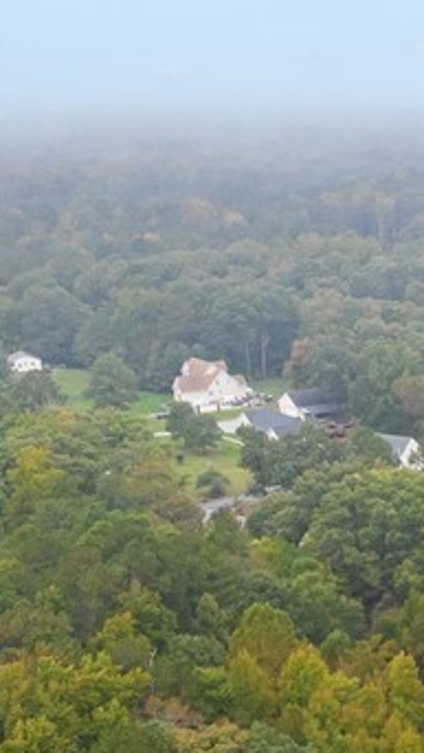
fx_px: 1559
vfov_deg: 25.9
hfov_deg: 14.4
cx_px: 655
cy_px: 735
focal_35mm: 78
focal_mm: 12.29
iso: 800
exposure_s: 1/1600
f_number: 2.8
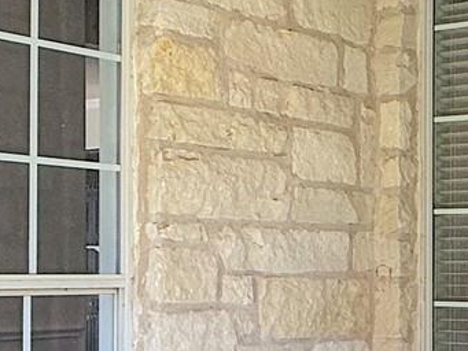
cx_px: 605
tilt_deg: +0.2
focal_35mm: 84
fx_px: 1136
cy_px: 266
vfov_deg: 17.5
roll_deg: -0.5
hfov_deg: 21.2
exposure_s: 1/205
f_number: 2.2
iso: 50
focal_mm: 2.22
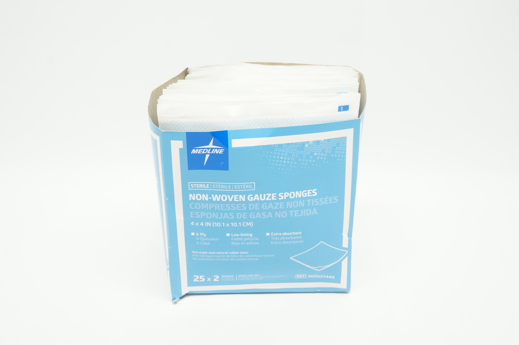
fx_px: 583
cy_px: 172
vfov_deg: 32.9
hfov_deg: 48.0
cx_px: 260
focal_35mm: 40
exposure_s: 1/15
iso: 400
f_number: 10
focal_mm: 27
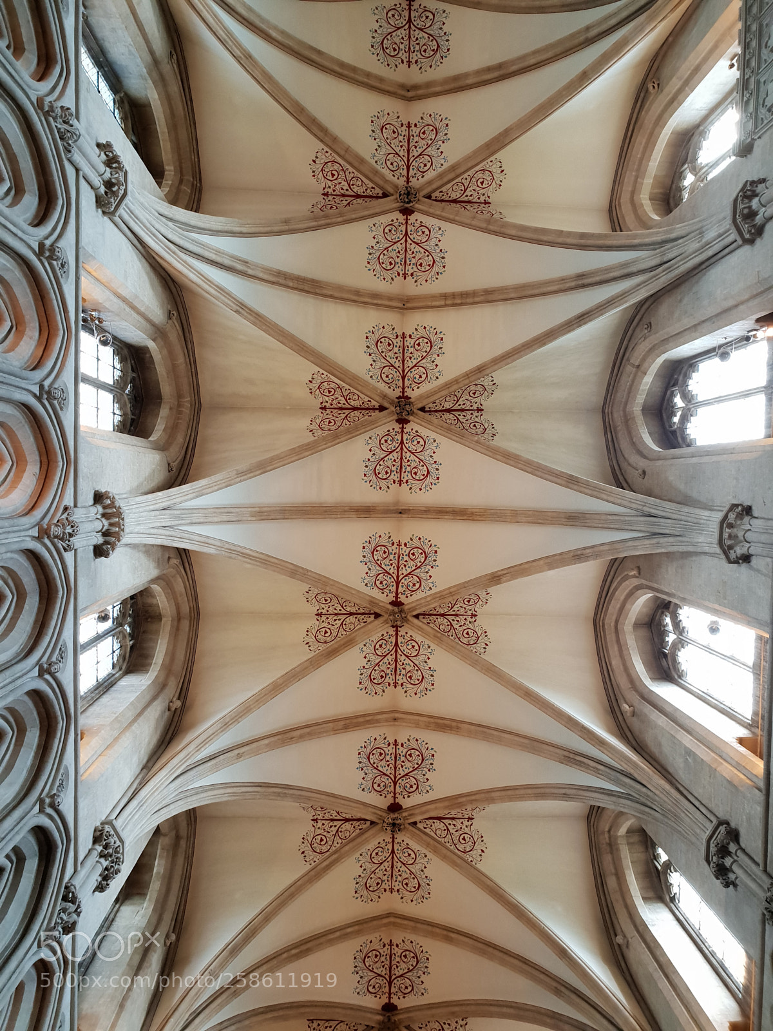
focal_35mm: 26
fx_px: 774
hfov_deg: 53.1
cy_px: 516
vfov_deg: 67.3
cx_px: 386
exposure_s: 1/50
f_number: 2.4
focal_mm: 4.3
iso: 200
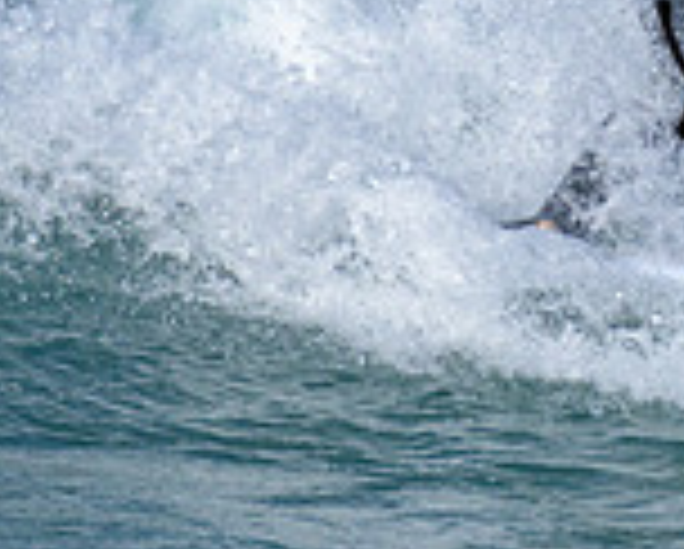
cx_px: 968
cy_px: -125
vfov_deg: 0.4
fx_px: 79660
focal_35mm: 3930
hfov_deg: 0.5
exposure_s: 1/2000
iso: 1100
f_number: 11
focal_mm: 800
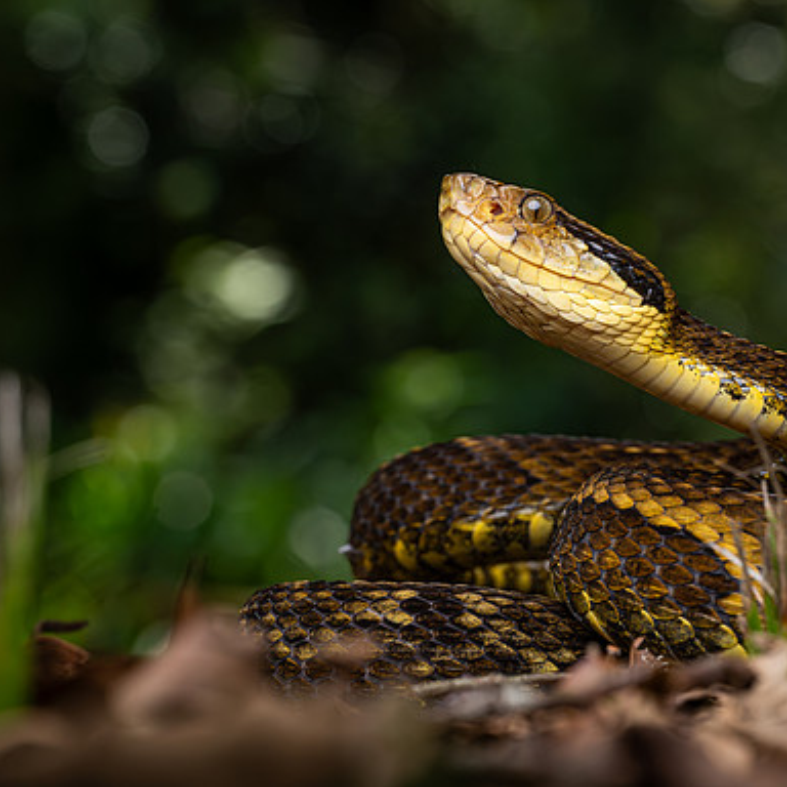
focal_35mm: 148
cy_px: 392
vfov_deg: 11.8
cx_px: 531
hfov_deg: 11.8
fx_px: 3807
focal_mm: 105
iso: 800
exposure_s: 1/200
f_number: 11
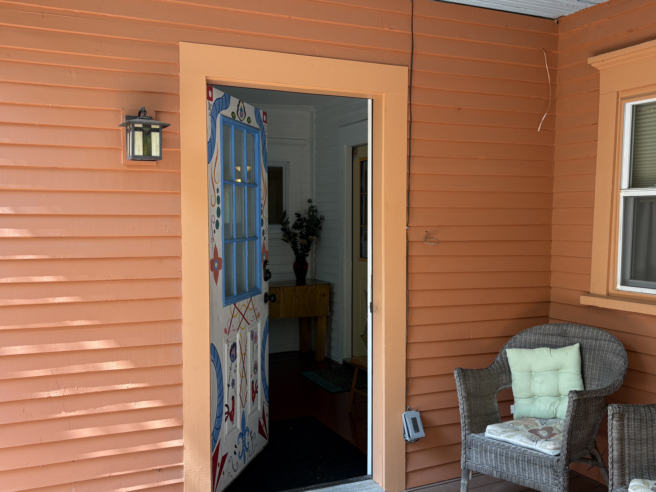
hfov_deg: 51.3
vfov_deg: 39.7
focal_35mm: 36
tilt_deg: -3.0
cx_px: 361
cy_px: 248
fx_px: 682
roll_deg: +0.1
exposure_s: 1/122
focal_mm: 5.96
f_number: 1.6
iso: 40
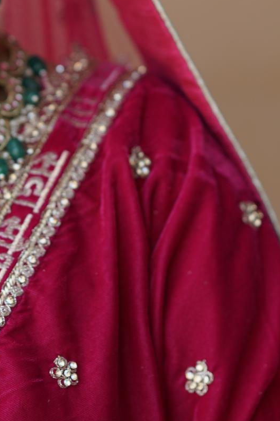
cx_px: 65
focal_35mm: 288
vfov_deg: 7.1
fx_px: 3361
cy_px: 54
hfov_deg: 4.8
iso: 100
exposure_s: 1/640
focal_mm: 85
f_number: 1.8
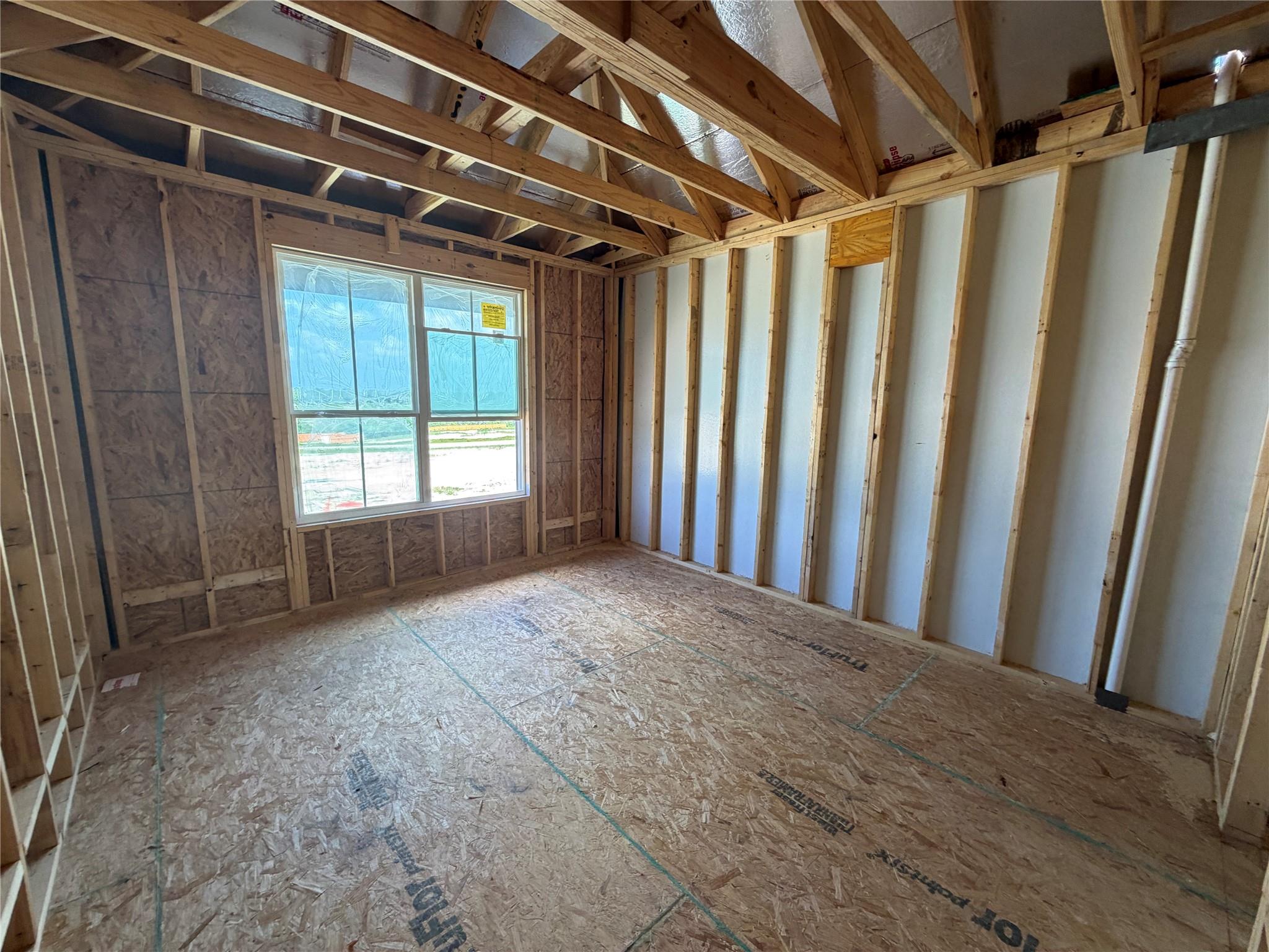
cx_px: 634
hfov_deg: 102.1
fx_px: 513
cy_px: 476
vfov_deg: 85.7
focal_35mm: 14
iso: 125
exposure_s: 1/121
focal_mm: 2.22
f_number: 2.2
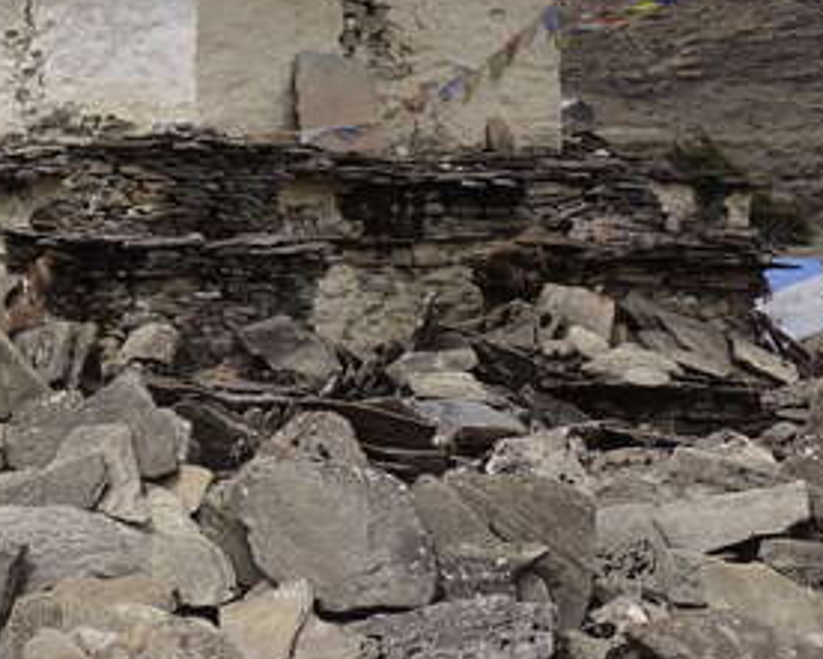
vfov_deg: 15.2
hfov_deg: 16.0
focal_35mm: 98
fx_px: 2388
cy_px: -137
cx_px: -731
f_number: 5.6
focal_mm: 8.8
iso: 125
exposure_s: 1/640
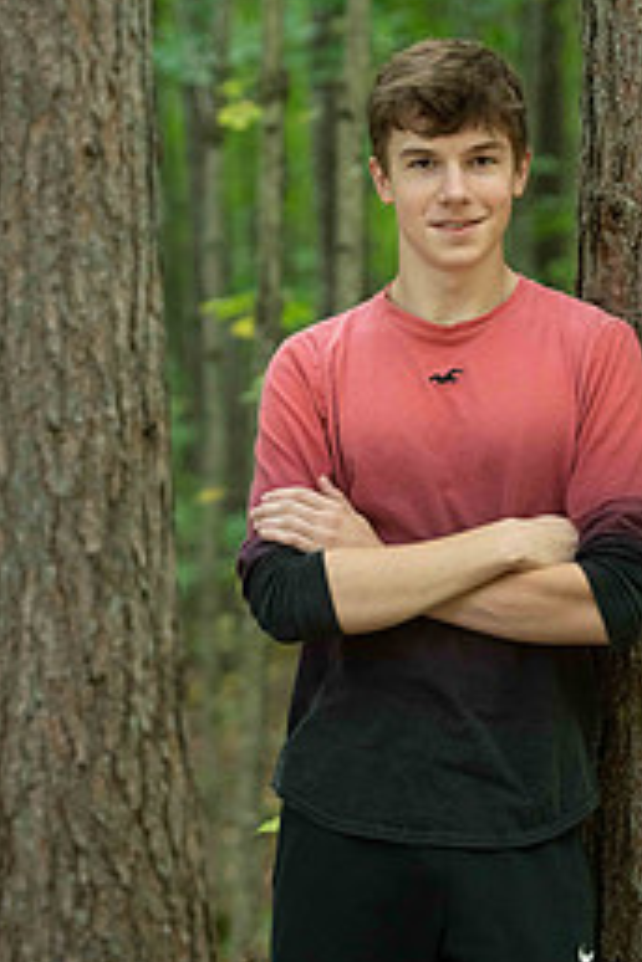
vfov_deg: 13.7
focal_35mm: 150
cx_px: 485
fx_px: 4012
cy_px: 544
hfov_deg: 9.1
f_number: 2.8
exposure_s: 1/200
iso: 800
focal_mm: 86
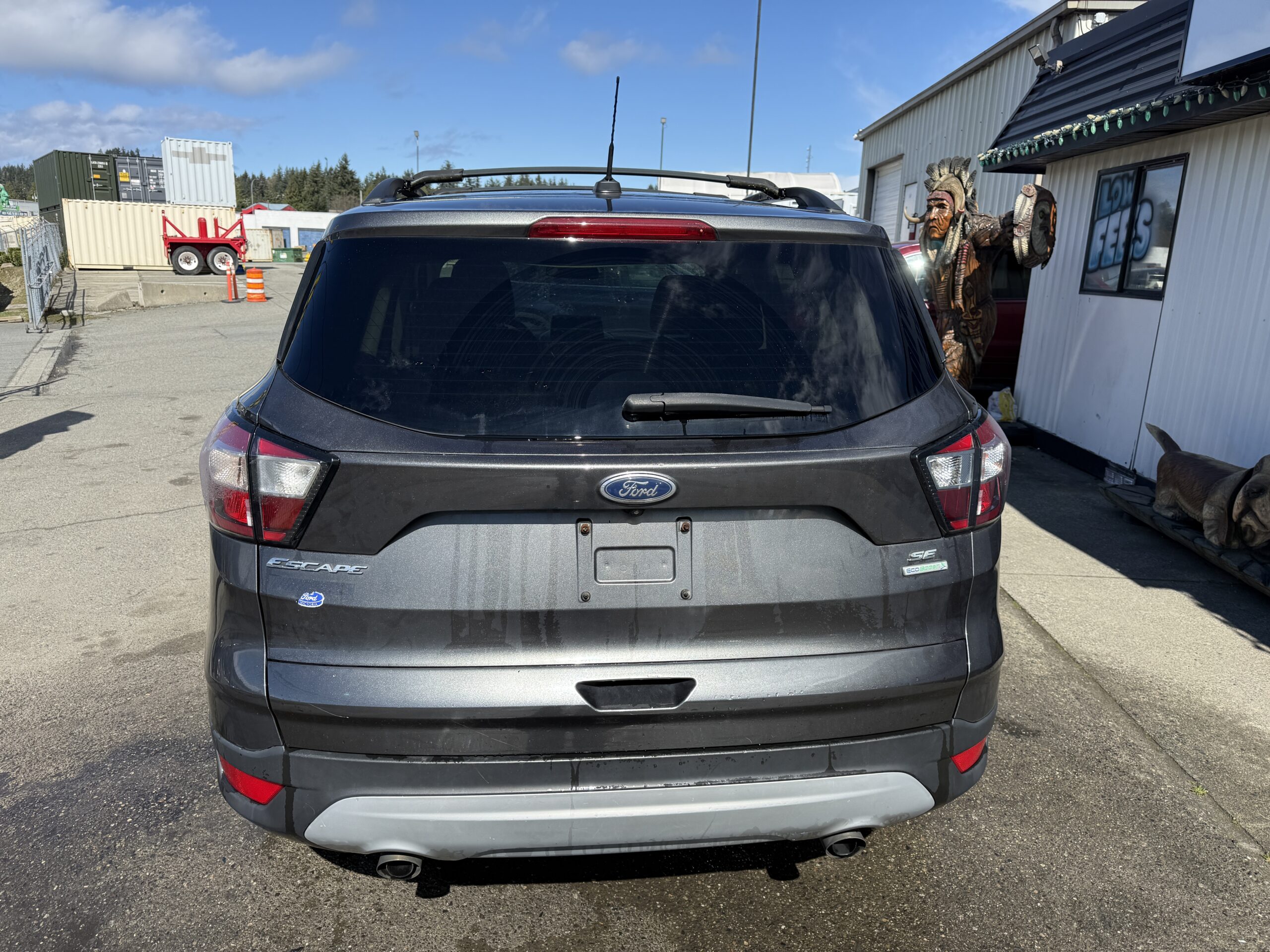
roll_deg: -2.0
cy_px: 476
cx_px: 635
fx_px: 881
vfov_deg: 56.8
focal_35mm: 24
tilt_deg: -13.3
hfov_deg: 71.6
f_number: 1.78
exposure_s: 1/3953
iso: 80
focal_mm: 6.76
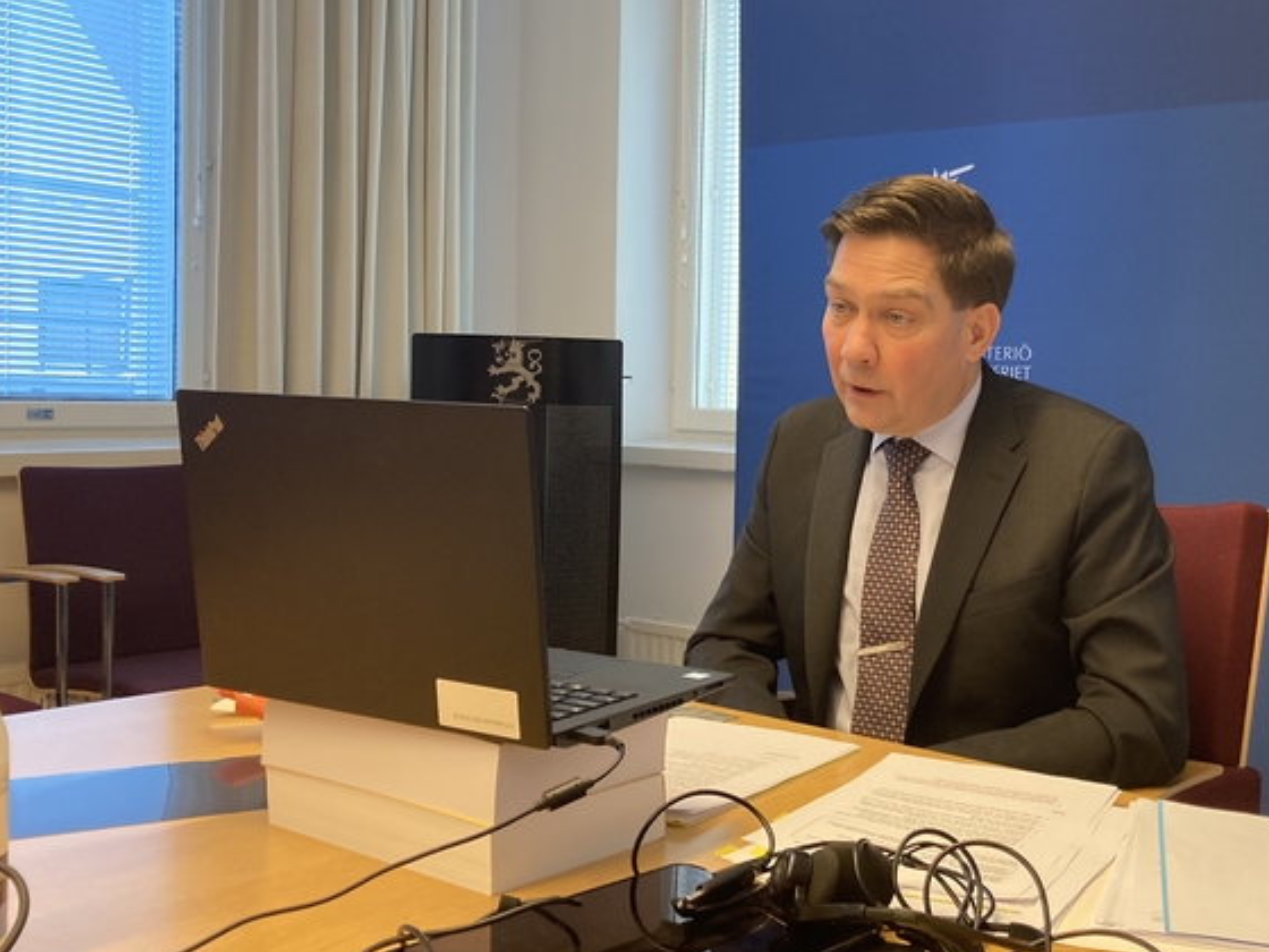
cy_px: 462
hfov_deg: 46.0
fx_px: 1466
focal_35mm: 40
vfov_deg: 36.0
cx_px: 850
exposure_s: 1/50
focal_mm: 3.99
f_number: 1.8
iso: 100
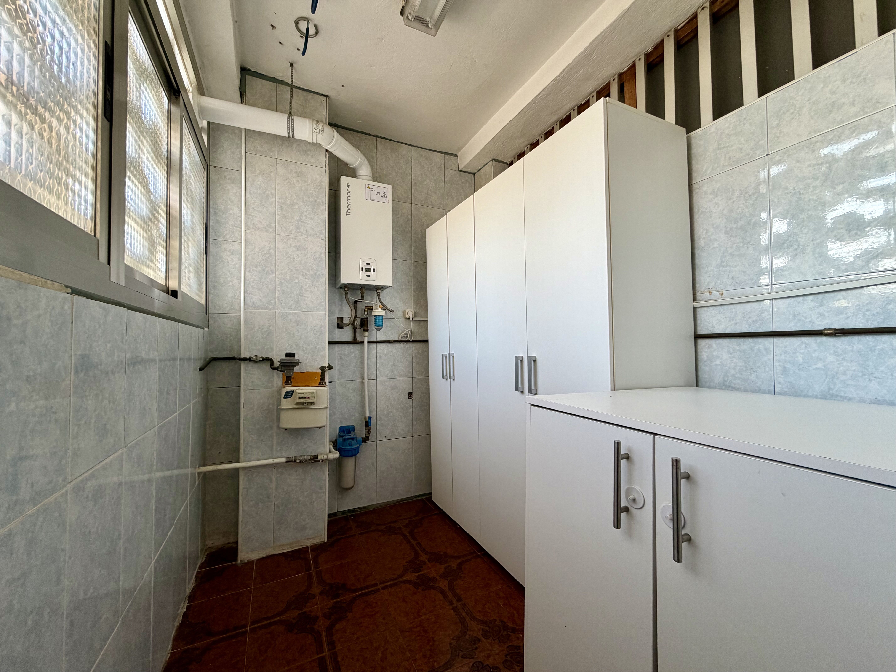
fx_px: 362
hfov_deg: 102.1
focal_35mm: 14
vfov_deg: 85.7
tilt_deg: +1.1
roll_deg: +0.3
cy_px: 336
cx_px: 448
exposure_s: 1/100
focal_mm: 2.22
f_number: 2.2
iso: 160
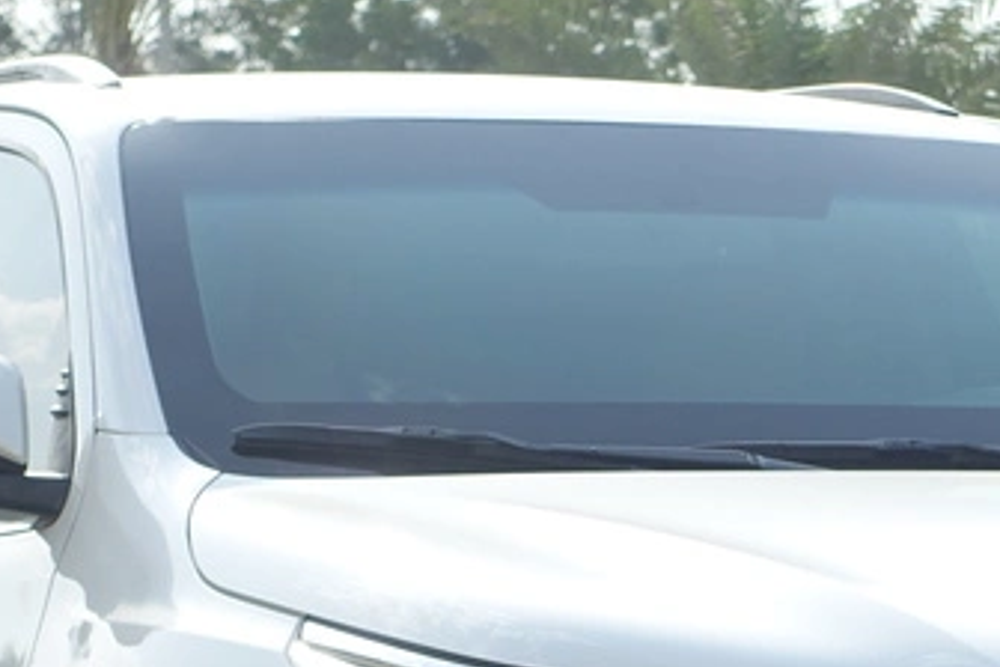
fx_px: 5750
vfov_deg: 6.6
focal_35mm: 207
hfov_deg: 9.9
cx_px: 725
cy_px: 953
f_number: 5.6
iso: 125
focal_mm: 24.82
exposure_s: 1/100
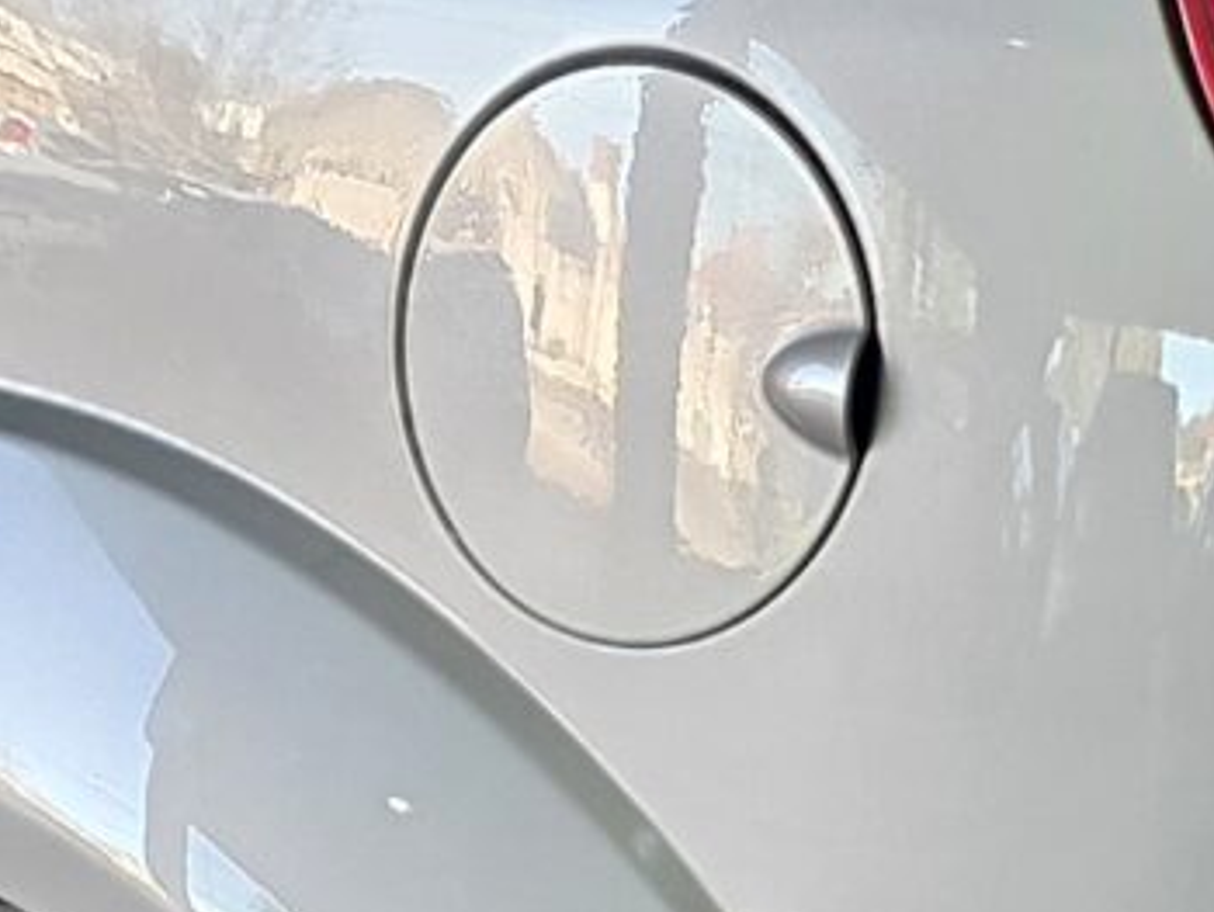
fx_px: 5896
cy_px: 270
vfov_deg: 8.8
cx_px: 385
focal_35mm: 168
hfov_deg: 11.7
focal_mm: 6.3
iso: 200
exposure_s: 1/180
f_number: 1.7
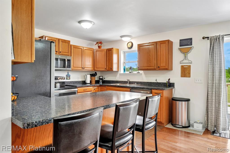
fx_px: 144
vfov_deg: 56.1
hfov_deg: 77.3
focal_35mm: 22
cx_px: 115
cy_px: 76
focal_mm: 15
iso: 400
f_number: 8
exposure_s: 1/15
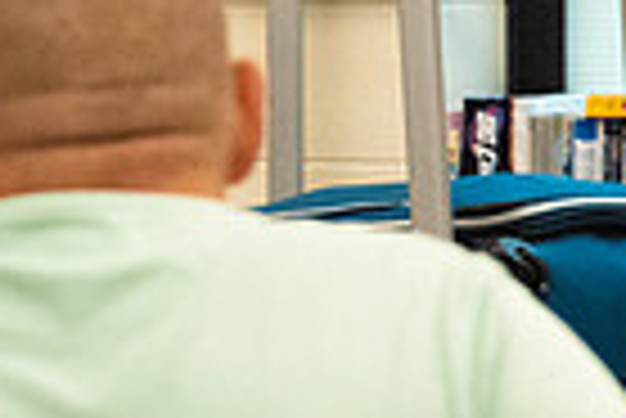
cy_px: 205
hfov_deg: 5.0
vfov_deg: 3.4
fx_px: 7137
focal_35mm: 410
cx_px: -414
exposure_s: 1/400
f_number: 5
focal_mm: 98
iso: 6400
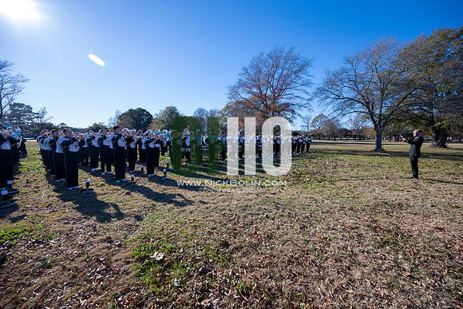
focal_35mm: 14
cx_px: 232
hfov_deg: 104.2
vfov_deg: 81.2
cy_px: 154
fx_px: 180
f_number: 5
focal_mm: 14
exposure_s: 1/2000
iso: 500
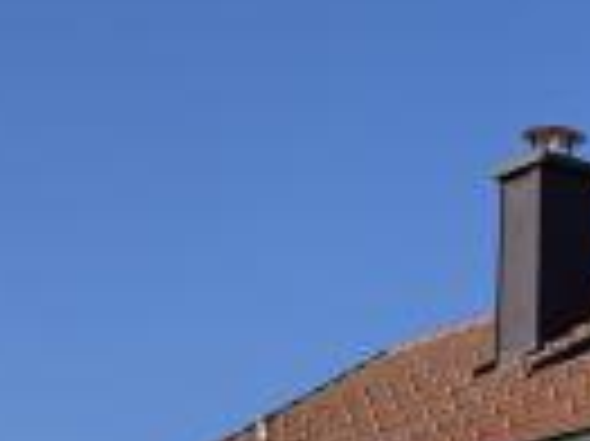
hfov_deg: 12.9
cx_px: 833
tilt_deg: +8.3
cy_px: 585
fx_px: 2503
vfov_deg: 9.9
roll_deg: -0.1
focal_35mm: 147
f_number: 1.78
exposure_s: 1/5376
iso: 64
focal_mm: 6.76
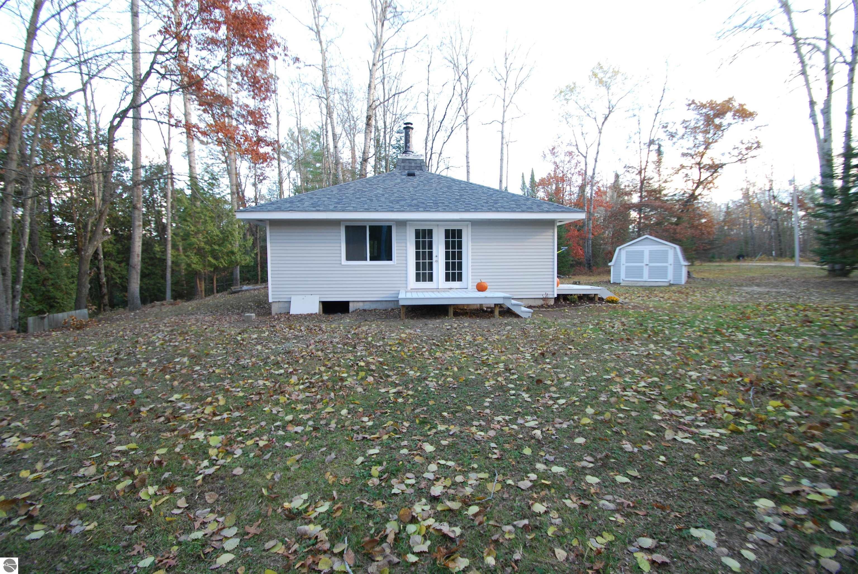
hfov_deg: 100.3
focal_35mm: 15
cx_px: 429
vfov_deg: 77.5
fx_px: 358
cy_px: 287
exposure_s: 1/60
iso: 200
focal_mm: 10
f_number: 4
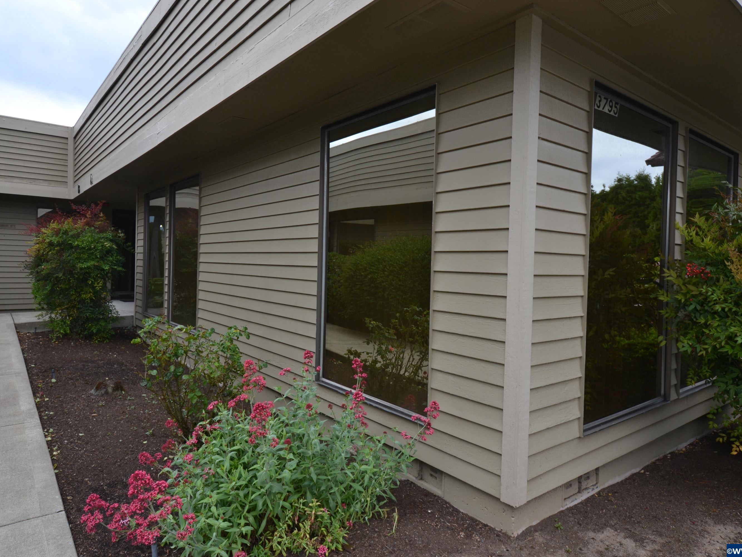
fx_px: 462
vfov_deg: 62.1
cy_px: 273
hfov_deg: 77.5
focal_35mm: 22
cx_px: 356
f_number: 5.6
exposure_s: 1/125
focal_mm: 13
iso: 140
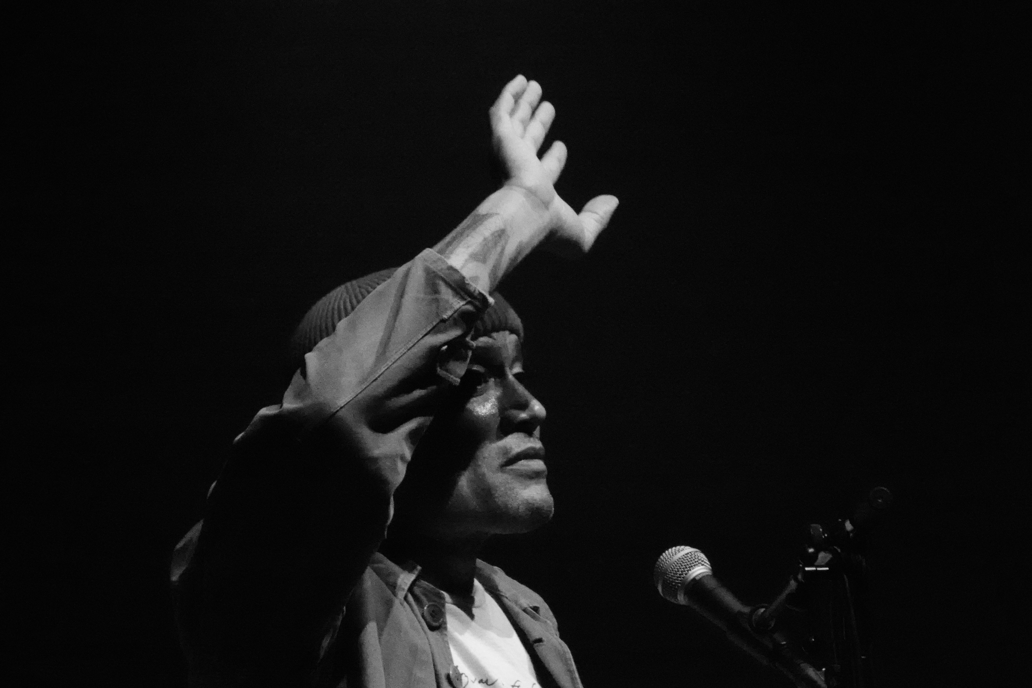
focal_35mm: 330
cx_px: 516
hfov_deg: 6.2
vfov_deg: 4.2
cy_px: 344
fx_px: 9459
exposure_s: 1/60
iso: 12800
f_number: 14
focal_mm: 120.91
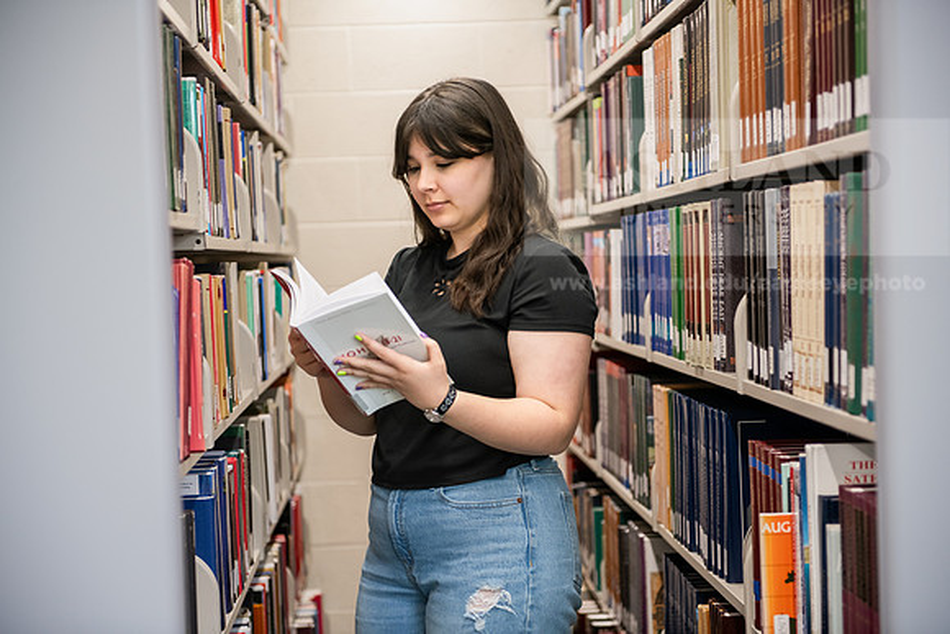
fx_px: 1742
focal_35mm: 66
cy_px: 317
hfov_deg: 30.5
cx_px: 475
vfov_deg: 20.6
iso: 1000
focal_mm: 66
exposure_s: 1/200
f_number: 2.8
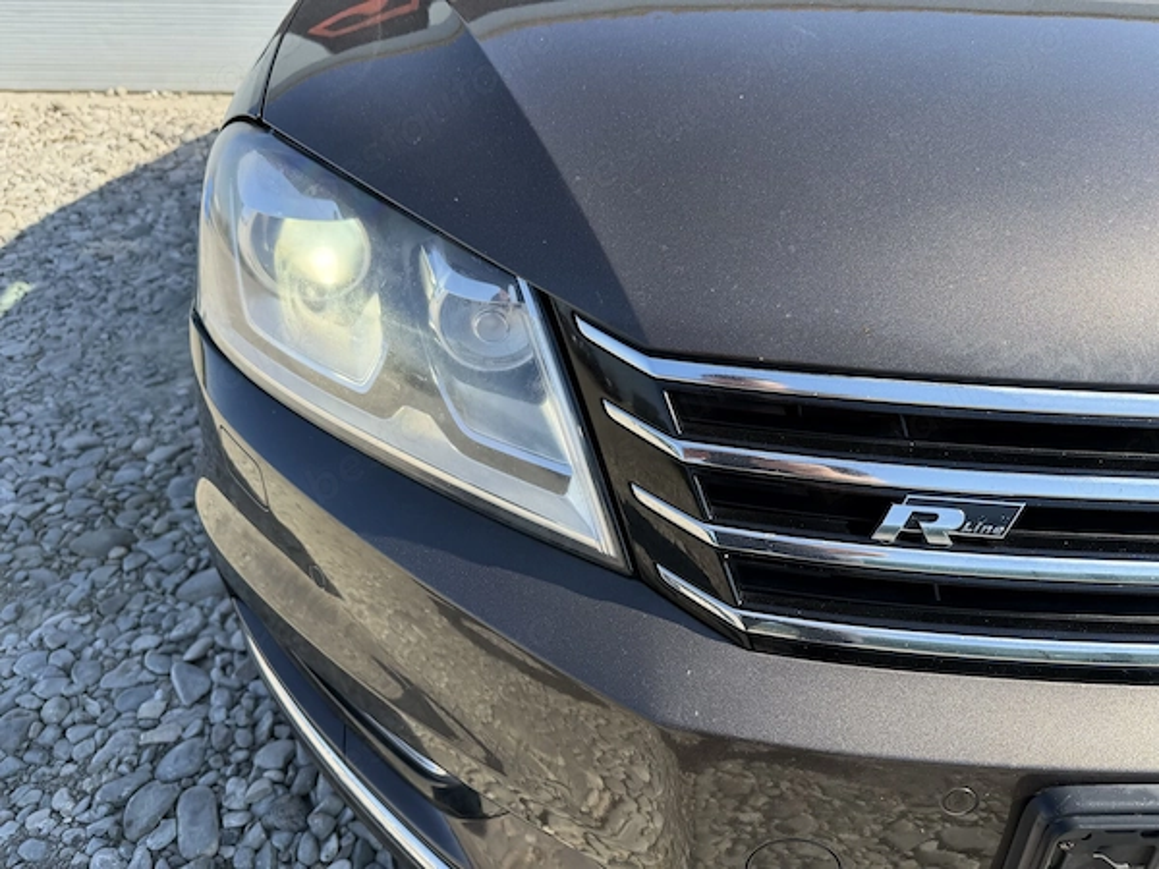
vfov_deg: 56.8
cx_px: 580
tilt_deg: -30.4
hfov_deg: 71.6
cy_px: 434
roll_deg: +0.2
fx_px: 804
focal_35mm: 24
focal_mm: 6.76
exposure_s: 1/1493
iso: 100
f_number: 1.78
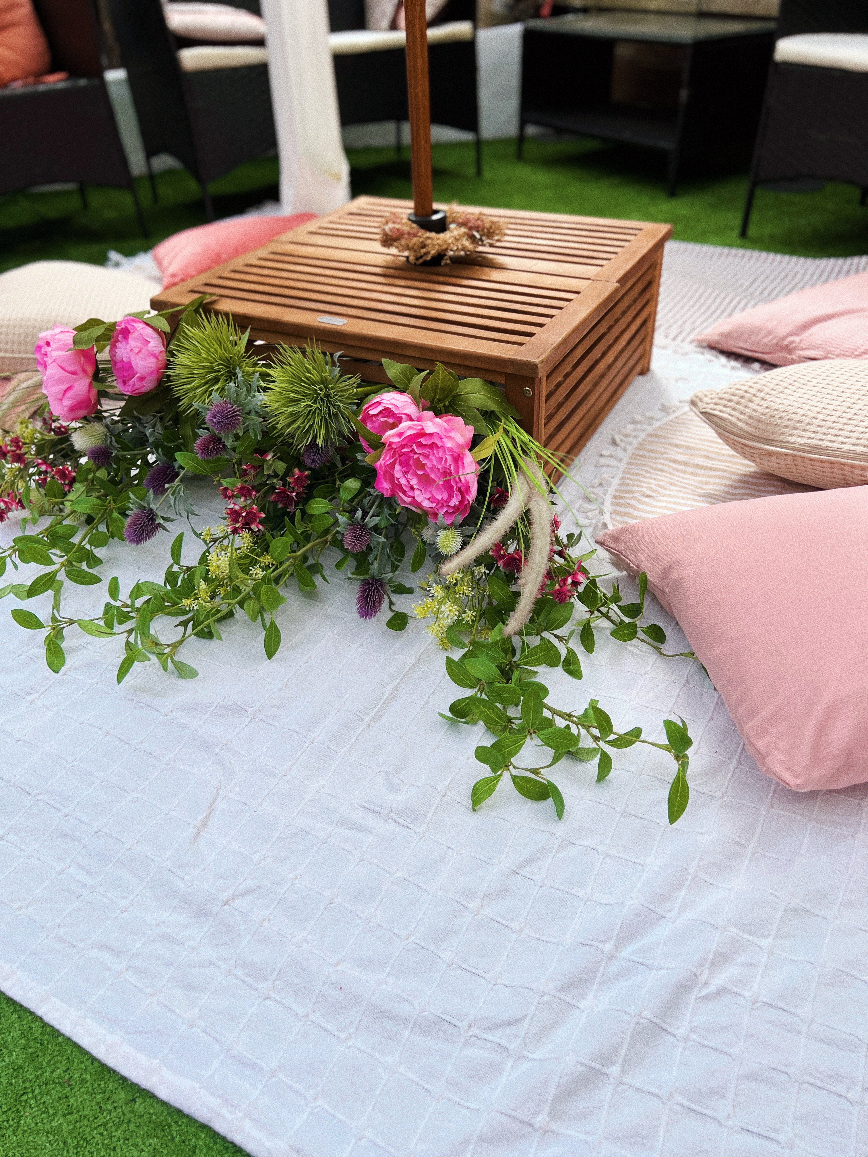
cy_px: 578
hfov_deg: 53.1
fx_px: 869
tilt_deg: -35.9
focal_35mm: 26
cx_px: 434
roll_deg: +4.4
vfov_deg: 67.3
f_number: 1.5
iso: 50
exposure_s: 1/2841
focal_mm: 5.7
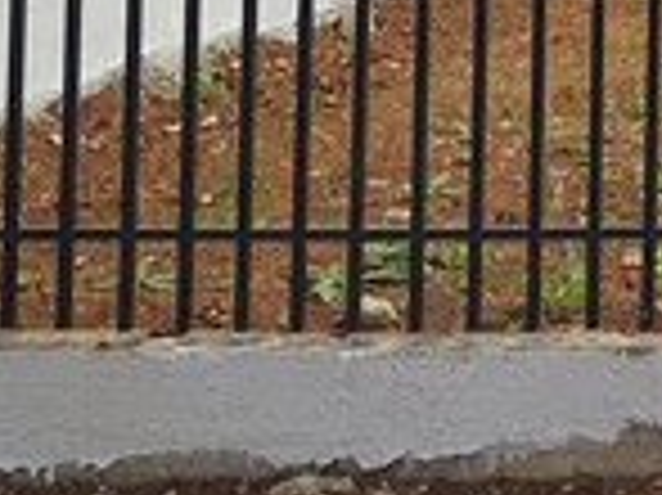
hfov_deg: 13.3
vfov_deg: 10.2
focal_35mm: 135
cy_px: -461
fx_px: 2580
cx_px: 1166
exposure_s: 1/2080
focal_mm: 5.23
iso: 50
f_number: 1.8
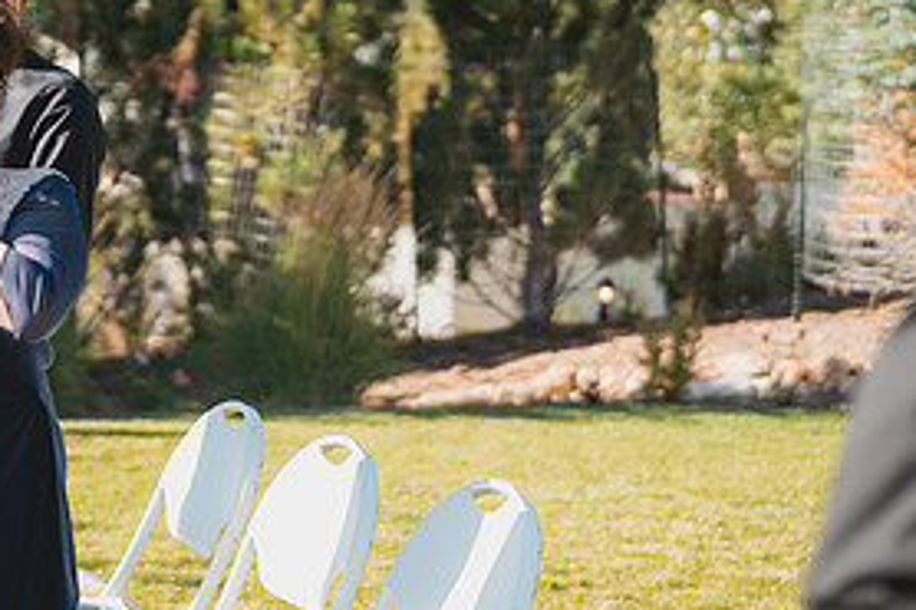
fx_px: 2695
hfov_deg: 18.9
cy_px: 229
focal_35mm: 106
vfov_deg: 12.9
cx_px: 69
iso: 200
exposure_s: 1/4000
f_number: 1.8
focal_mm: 50
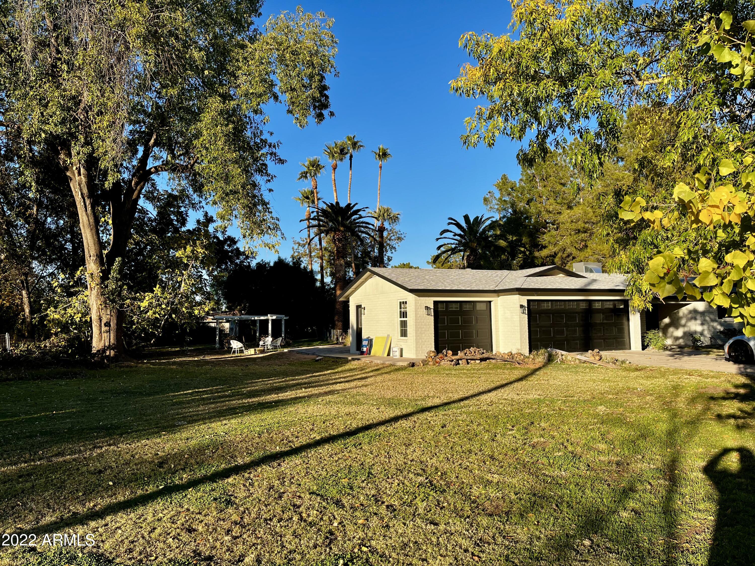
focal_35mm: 26
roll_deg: +1.0
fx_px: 567
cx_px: 378
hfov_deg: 67.3
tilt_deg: +4.5
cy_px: 283
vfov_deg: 53.1
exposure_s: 1/1890
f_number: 1.6
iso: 50
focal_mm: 5.1
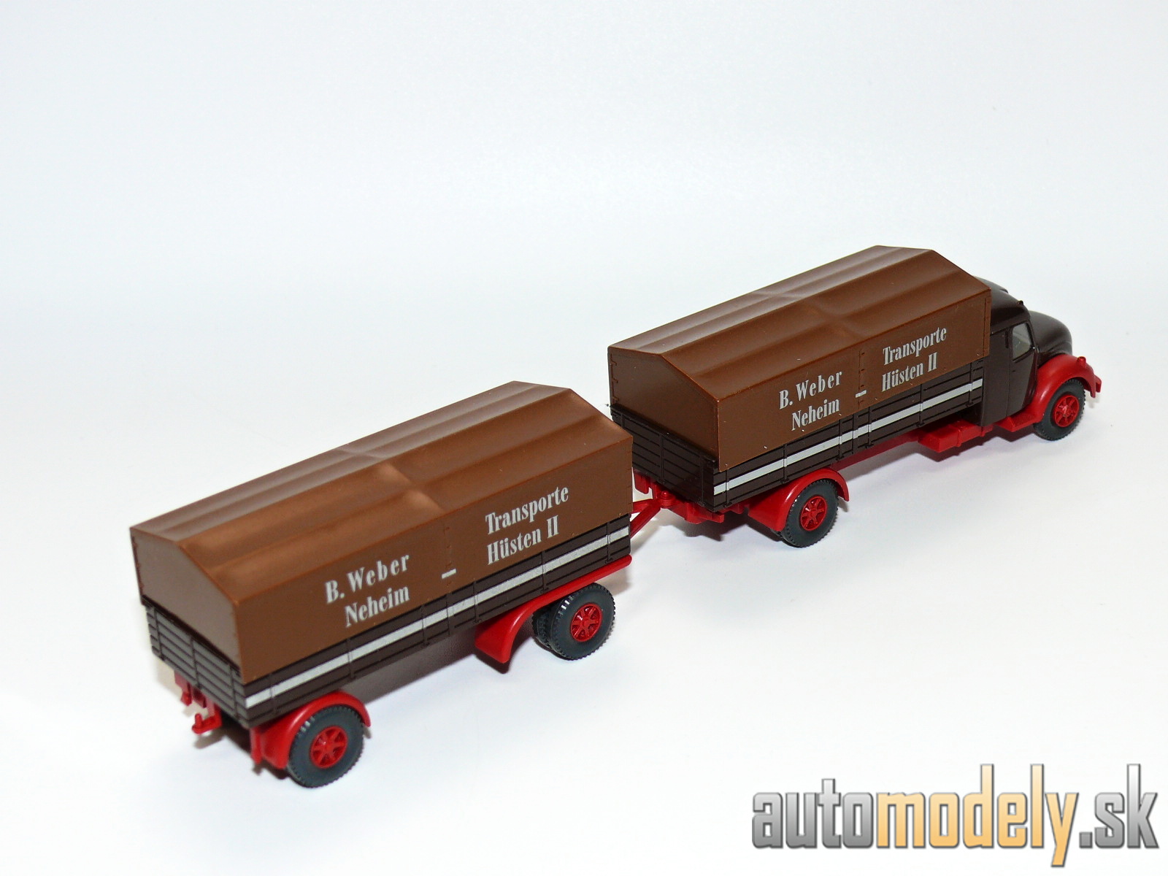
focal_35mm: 57
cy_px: 438
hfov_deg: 33.8
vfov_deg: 25.7
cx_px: 584
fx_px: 1923
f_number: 4
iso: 100
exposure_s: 1/30
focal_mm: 10
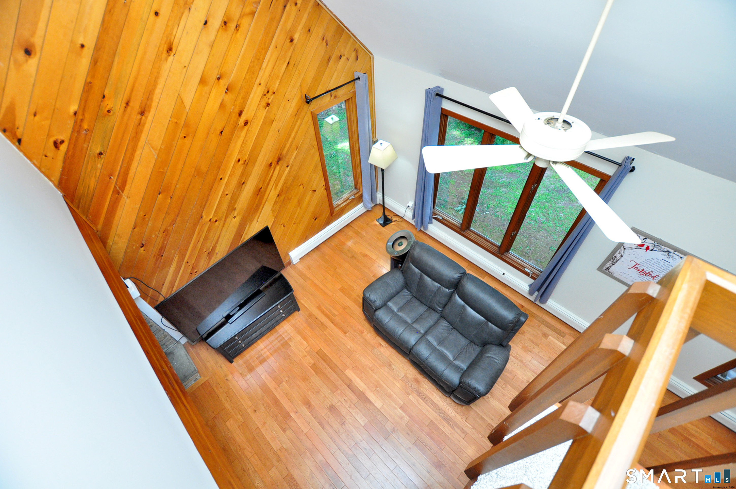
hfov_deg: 100.5
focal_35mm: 15
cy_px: 244
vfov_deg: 77.2
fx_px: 306
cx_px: 368
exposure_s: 1/160
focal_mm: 10
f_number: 4
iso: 1250
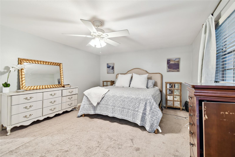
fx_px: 98
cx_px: 118
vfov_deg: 77.3
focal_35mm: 15
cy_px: 78
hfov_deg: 100.4
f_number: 7.1
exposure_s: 2
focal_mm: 10
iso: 100
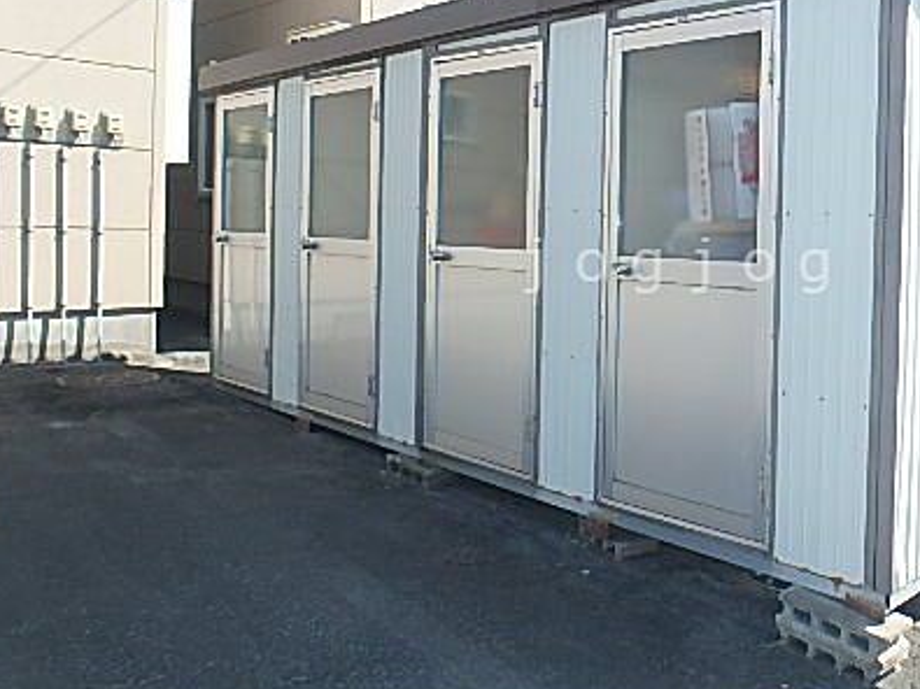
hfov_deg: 51.8
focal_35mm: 34
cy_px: 265
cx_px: 682
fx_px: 903
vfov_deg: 41.5
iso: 125
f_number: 3.5
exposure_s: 1/500
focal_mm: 3.7
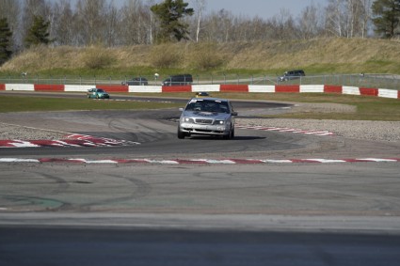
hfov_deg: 11.9
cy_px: 111
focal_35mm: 173
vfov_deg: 7.9
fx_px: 1921
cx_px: 211
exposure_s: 1/1000
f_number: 3.5
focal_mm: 147
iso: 125
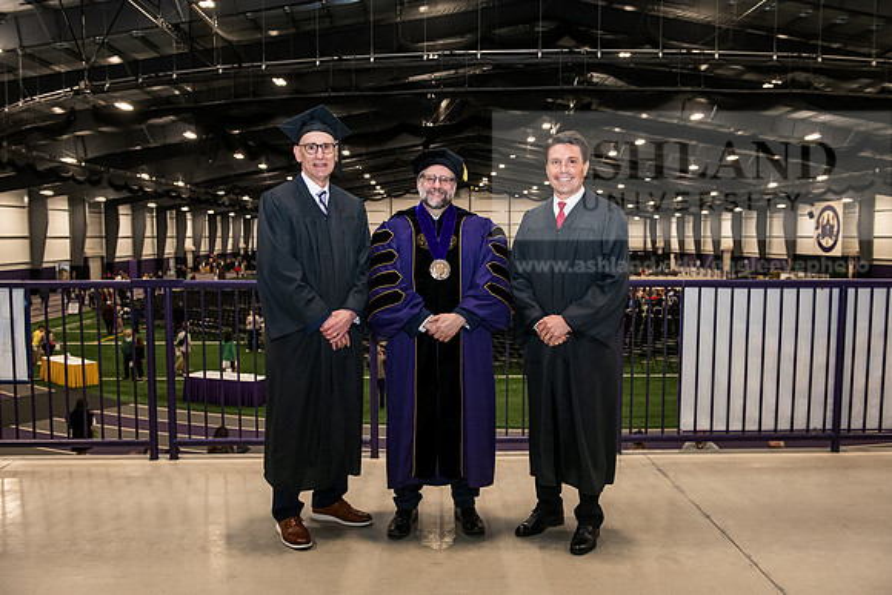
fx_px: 793
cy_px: 298
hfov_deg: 58.7
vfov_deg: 41.1
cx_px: 446
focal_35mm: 32
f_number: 4.5
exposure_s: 1/200
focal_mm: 32
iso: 2500
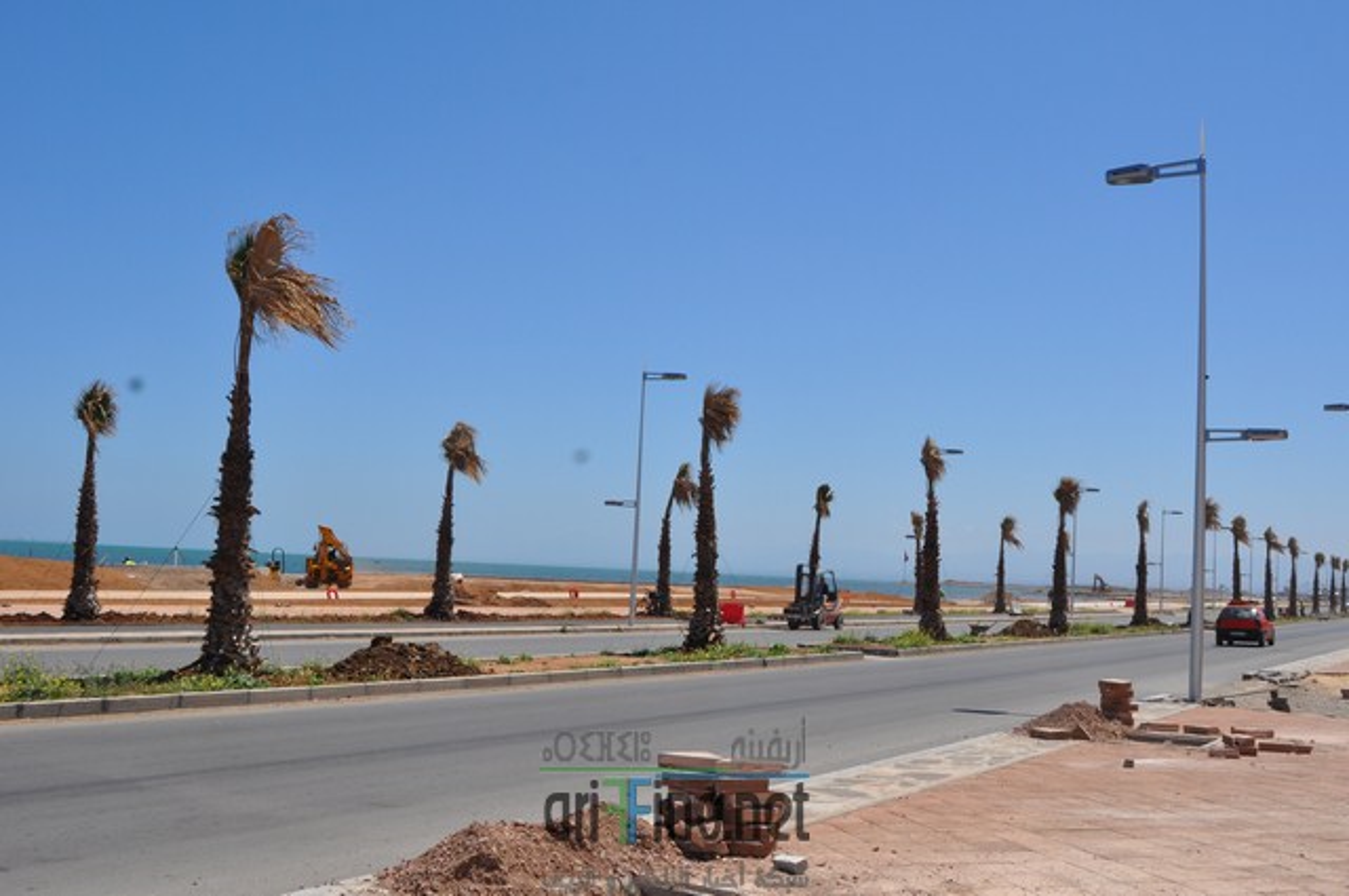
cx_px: 674
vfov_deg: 34.1
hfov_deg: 49.6
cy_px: 448
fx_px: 1460
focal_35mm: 39
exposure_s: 1/500
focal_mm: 26
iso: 200
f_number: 11
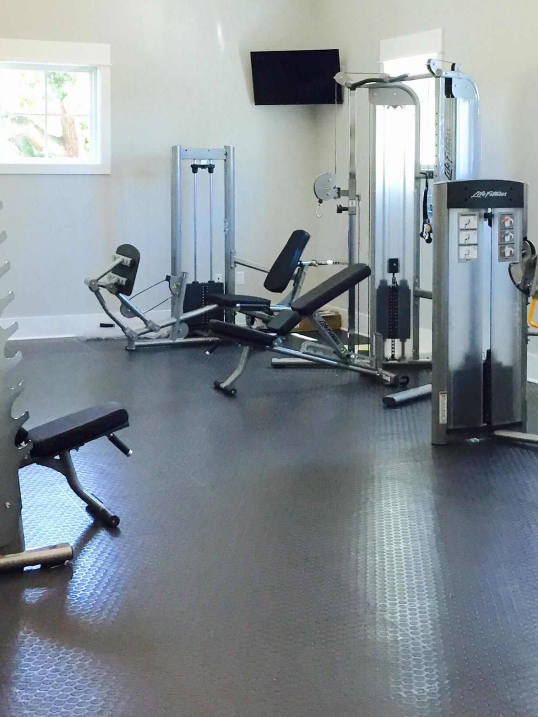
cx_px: 364
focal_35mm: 58
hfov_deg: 25.1
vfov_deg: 32.8
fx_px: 1202
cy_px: 212
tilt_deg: -1.9
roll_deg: -0.9
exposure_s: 1/30
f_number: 2.2
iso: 40
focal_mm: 4.15
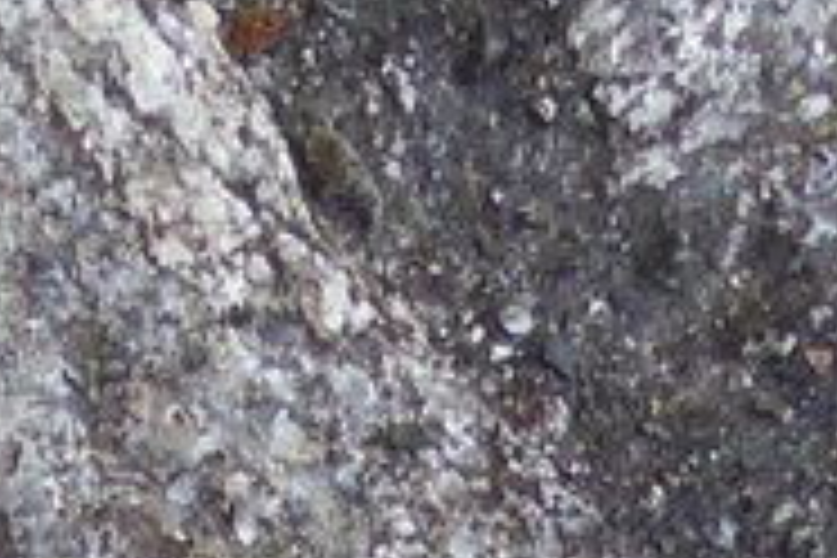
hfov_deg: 10.0
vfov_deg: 5.7
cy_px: 2412
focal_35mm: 201
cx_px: -360
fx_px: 4673
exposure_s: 1/100
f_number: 3.5
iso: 100
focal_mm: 4.5
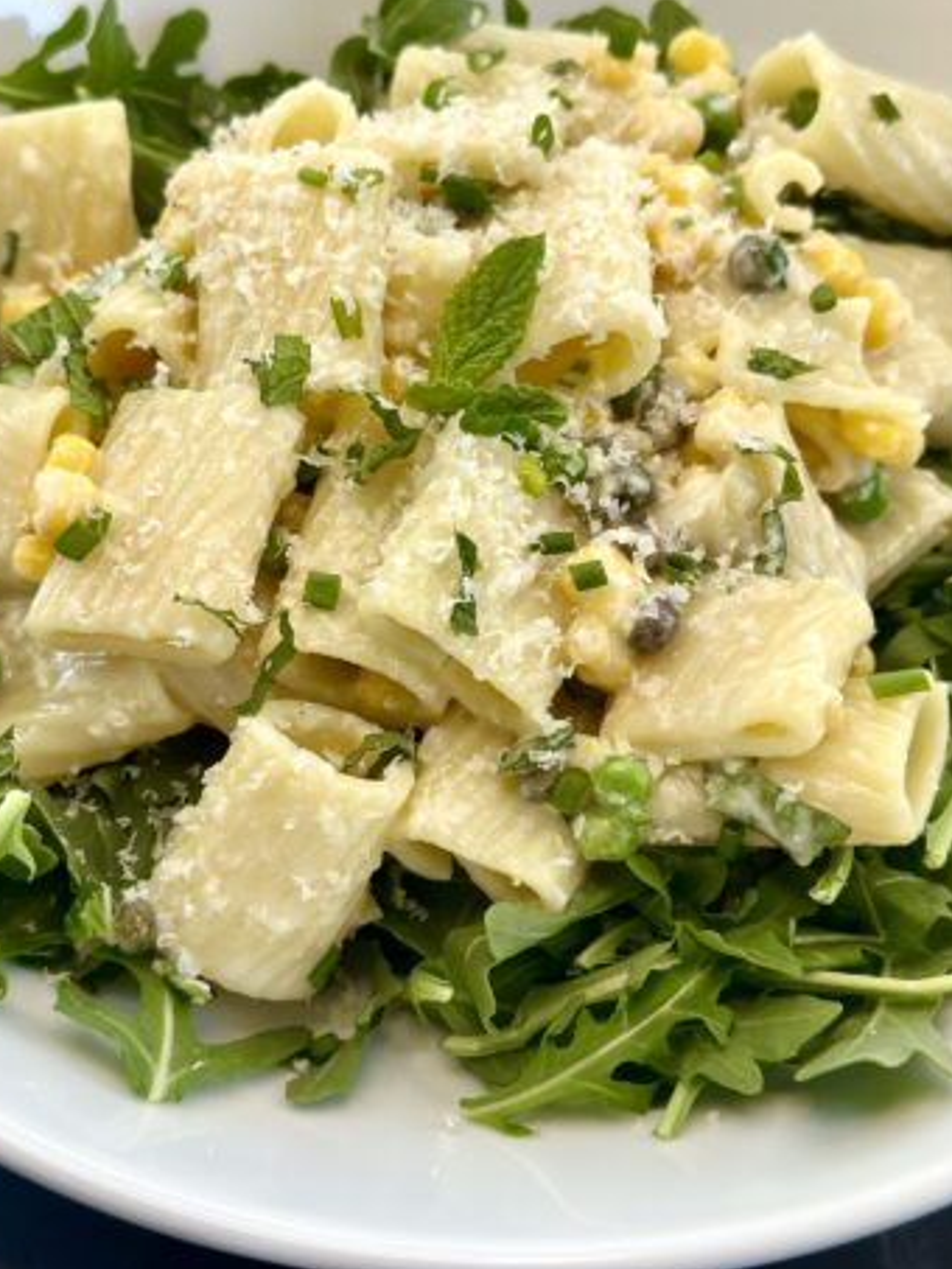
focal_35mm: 53
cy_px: 594
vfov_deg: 36.1
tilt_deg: -56.4
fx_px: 1943
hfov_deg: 27.5
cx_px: 438
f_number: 1.78
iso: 100
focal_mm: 6.86
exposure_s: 1/121
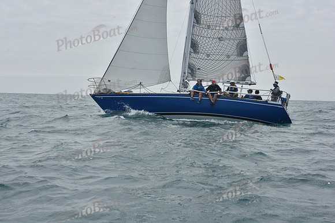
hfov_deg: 28.8
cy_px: 112
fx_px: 652
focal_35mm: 70
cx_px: 168
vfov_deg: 19.5
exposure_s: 1/800
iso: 250
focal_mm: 70
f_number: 13
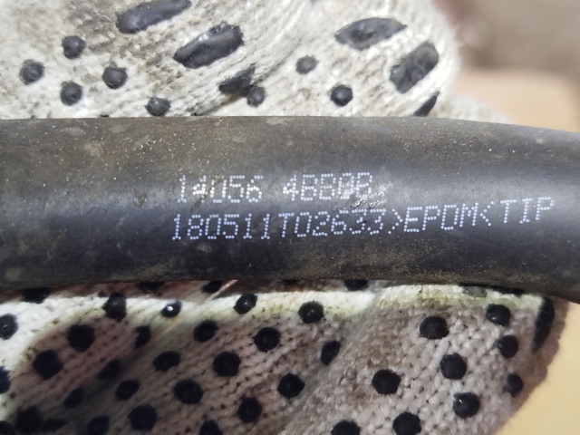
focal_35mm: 48
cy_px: 218
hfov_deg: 39.7
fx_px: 804
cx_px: 290
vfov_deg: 30.3
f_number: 1.7
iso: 400
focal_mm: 5.31
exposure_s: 1/33
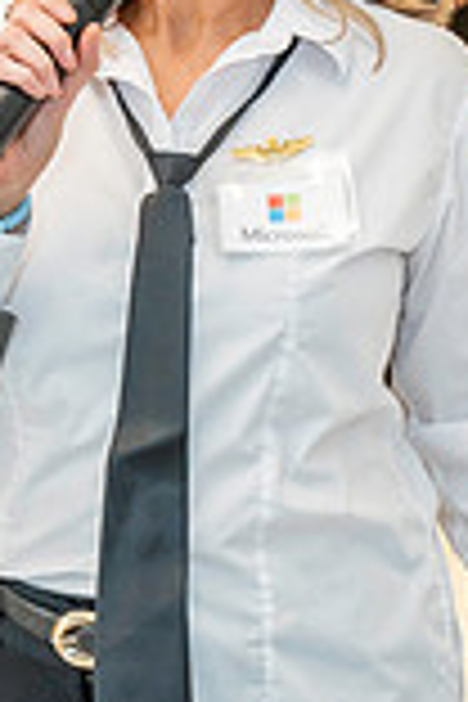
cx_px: 238
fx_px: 3100
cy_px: 342
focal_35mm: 159
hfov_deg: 8.6
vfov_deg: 12.9
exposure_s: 1/160
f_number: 4
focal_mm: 55
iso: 2000
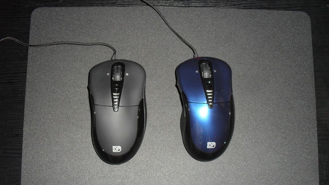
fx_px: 340
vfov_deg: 30.2
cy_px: 121
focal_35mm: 39
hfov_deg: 51.6
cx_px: 165
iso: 200
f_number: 3.2
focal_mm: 6.3
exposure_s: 1/45
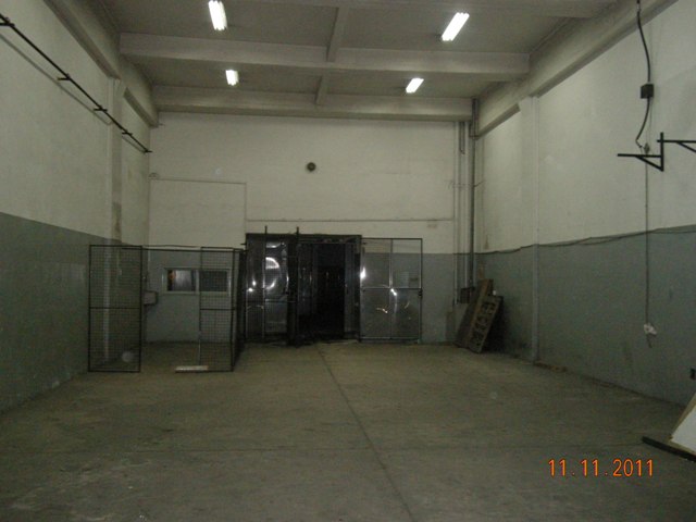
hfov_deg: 50.1
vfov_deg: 38.7
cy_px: 261
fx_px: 744
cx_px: 348
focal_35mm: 37
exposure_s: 1/60
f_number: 2.8
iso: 769
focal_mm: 7.9
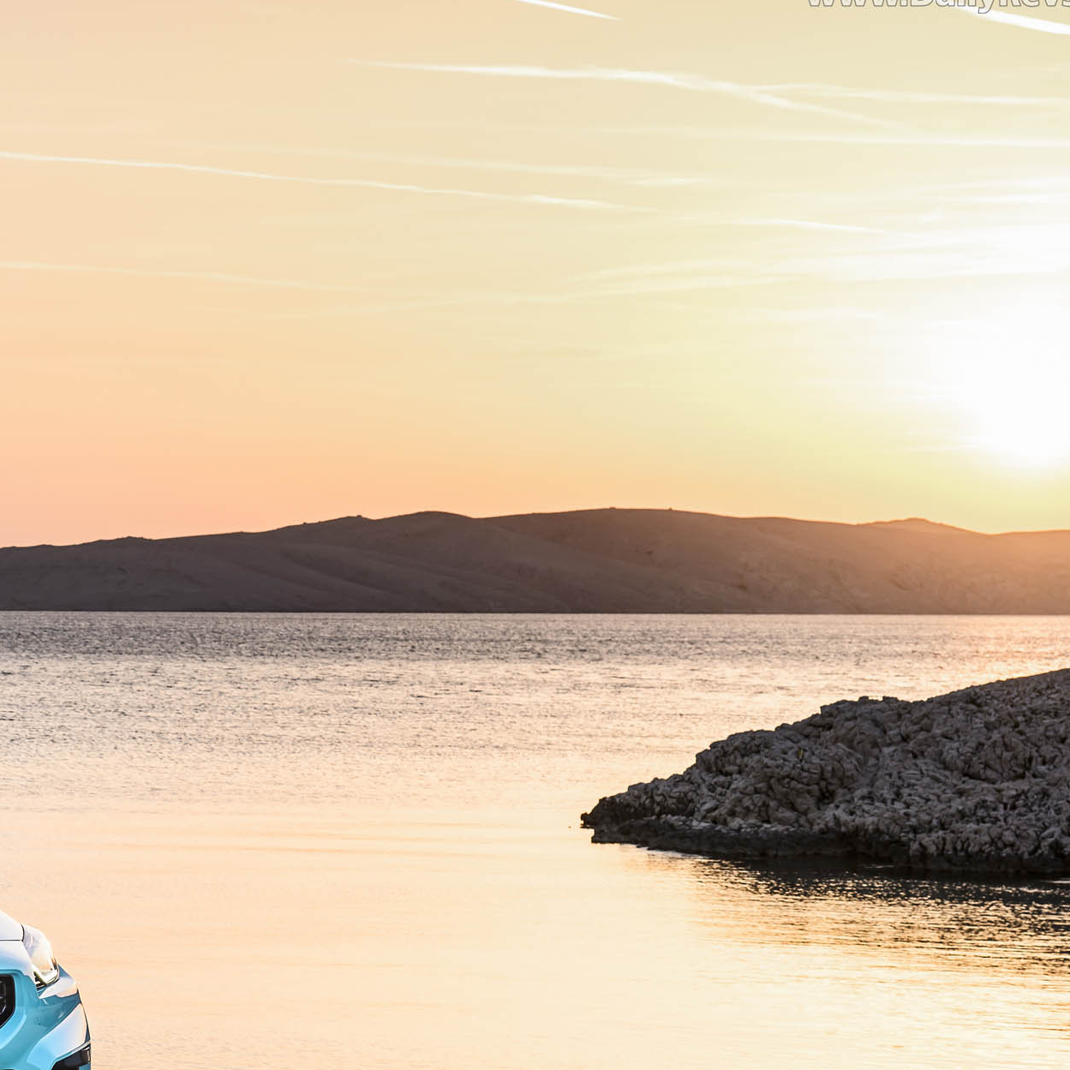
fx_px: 3777
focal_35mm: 108
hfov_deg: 15.5
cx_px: -217
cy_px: 895
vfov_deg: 16.0
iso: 50
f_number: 7.1
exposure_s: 1/20
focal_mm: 49
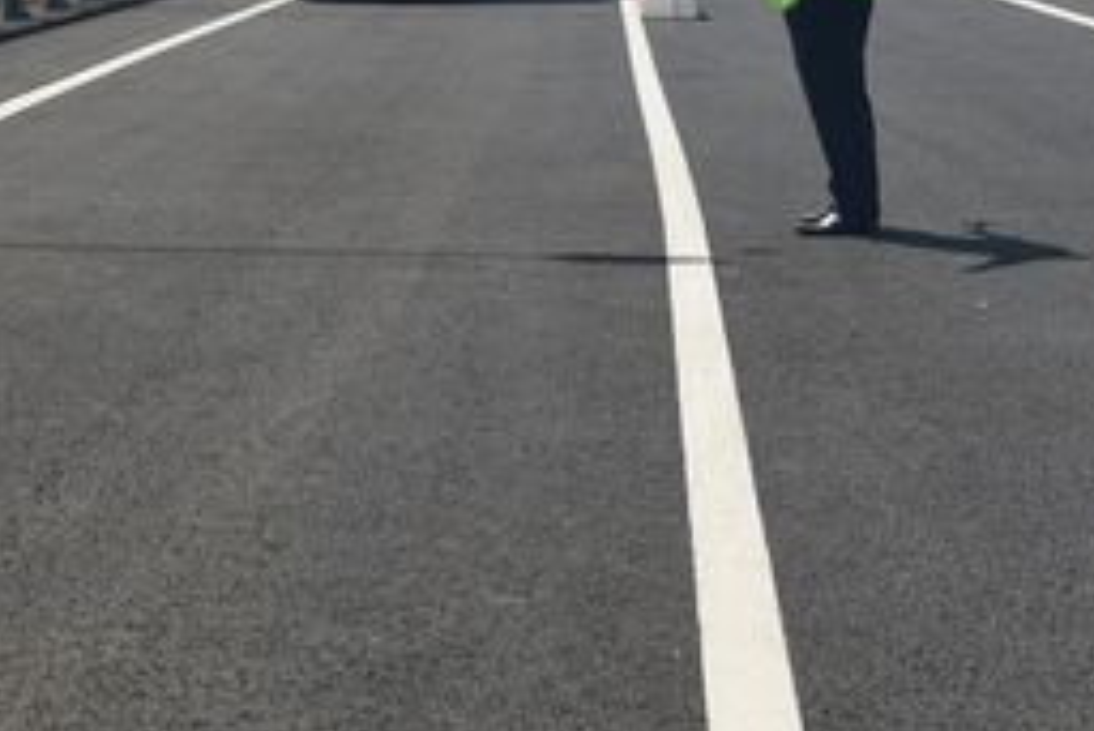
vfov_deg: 10.4
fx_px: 3983
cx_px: -355
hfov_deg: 14.9
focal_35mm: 131
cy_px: -4
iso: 100
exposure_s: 1/500
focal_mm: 48
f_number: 7.1
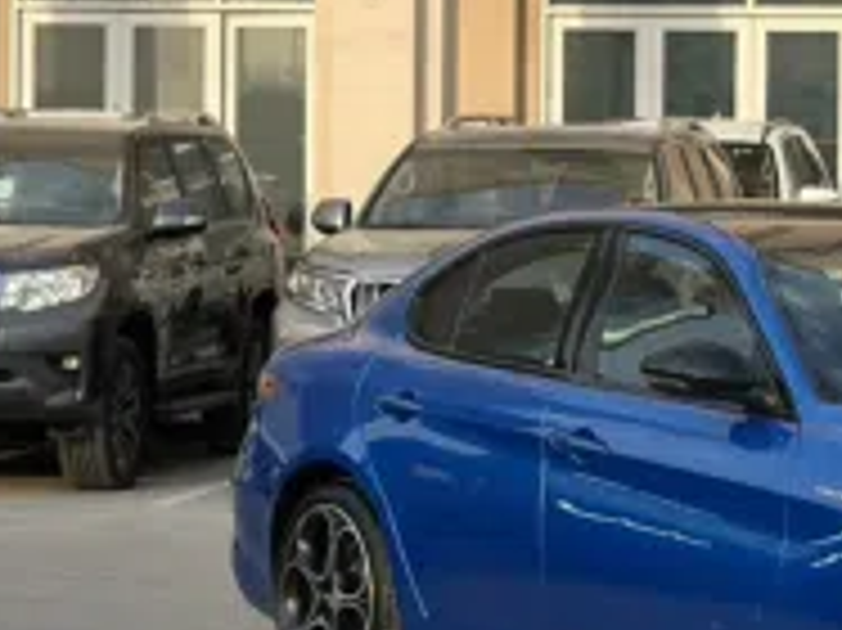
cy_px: 261
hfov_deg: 11.9
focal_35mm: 164
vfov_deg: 9.0
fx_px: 3987
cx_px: 837
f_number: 1.78
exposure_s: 1/1272
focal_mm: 6.86
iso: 80
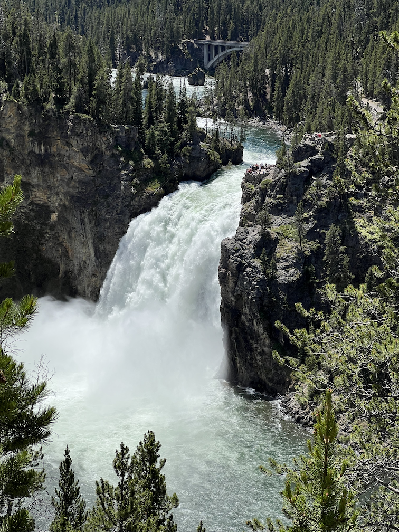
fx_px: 1183
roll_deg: -0.4
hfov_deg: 19.1
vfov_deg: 25.3
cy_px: 266
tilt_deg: -11.7
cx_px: 200
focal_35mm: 77
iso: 32
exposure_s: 1/1815
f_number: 2.8
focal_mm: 9
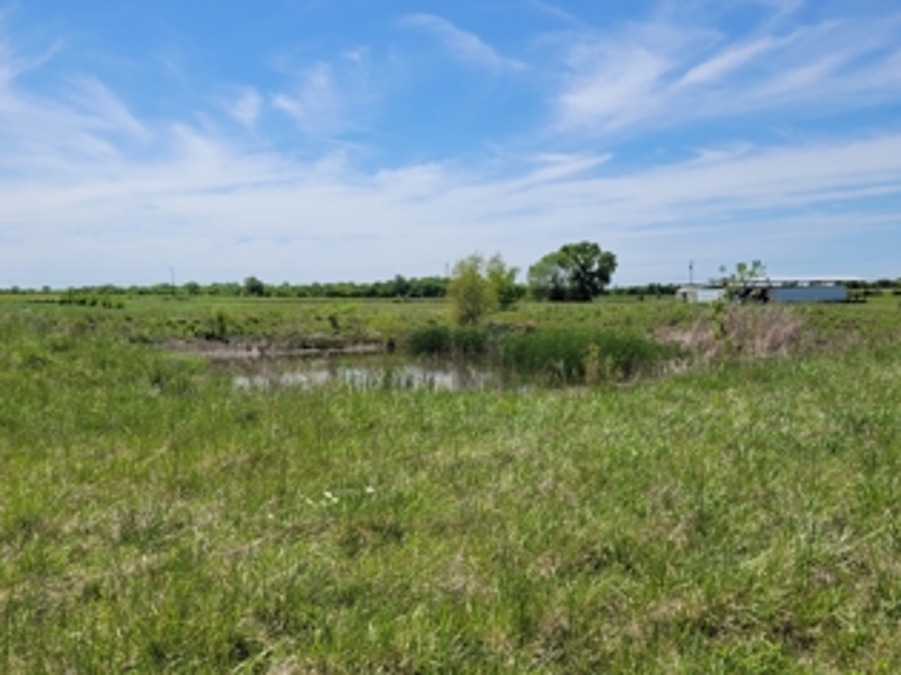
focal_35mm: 33
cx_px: 395
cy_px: 386
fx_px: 859
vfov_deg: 42.8
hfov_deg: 55.2
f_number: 1.8
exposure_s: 1/3409
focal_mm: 5.4
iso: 40
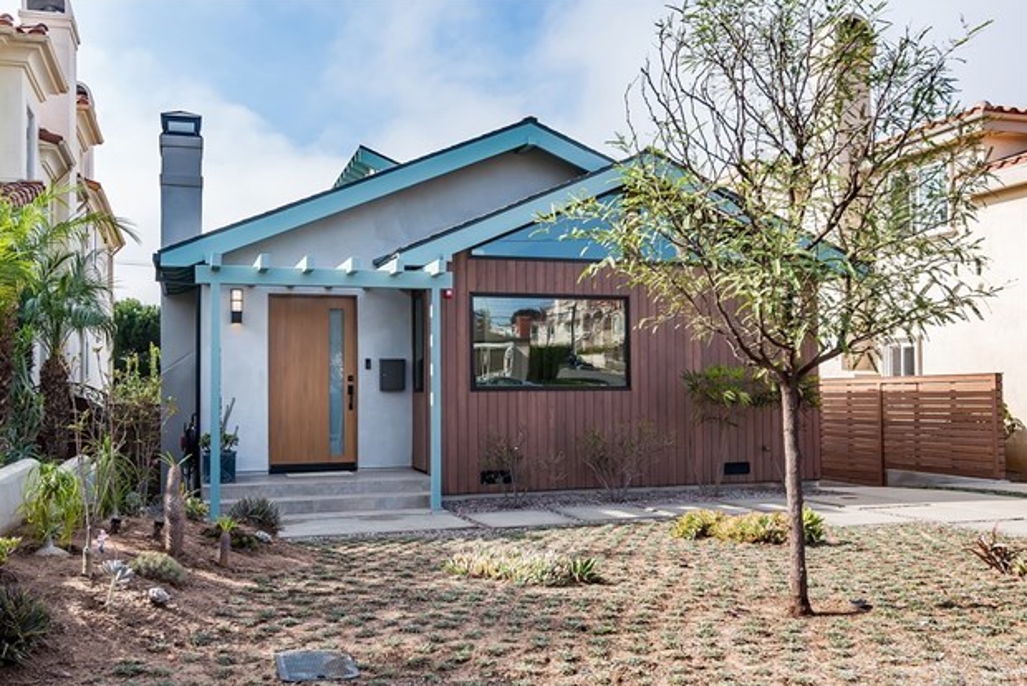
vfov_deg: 38.9
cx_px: 502
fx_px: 970
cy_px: 347
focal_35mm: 34
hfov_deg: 55.8
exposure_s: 1/200
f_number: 10
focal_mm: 22
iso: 200
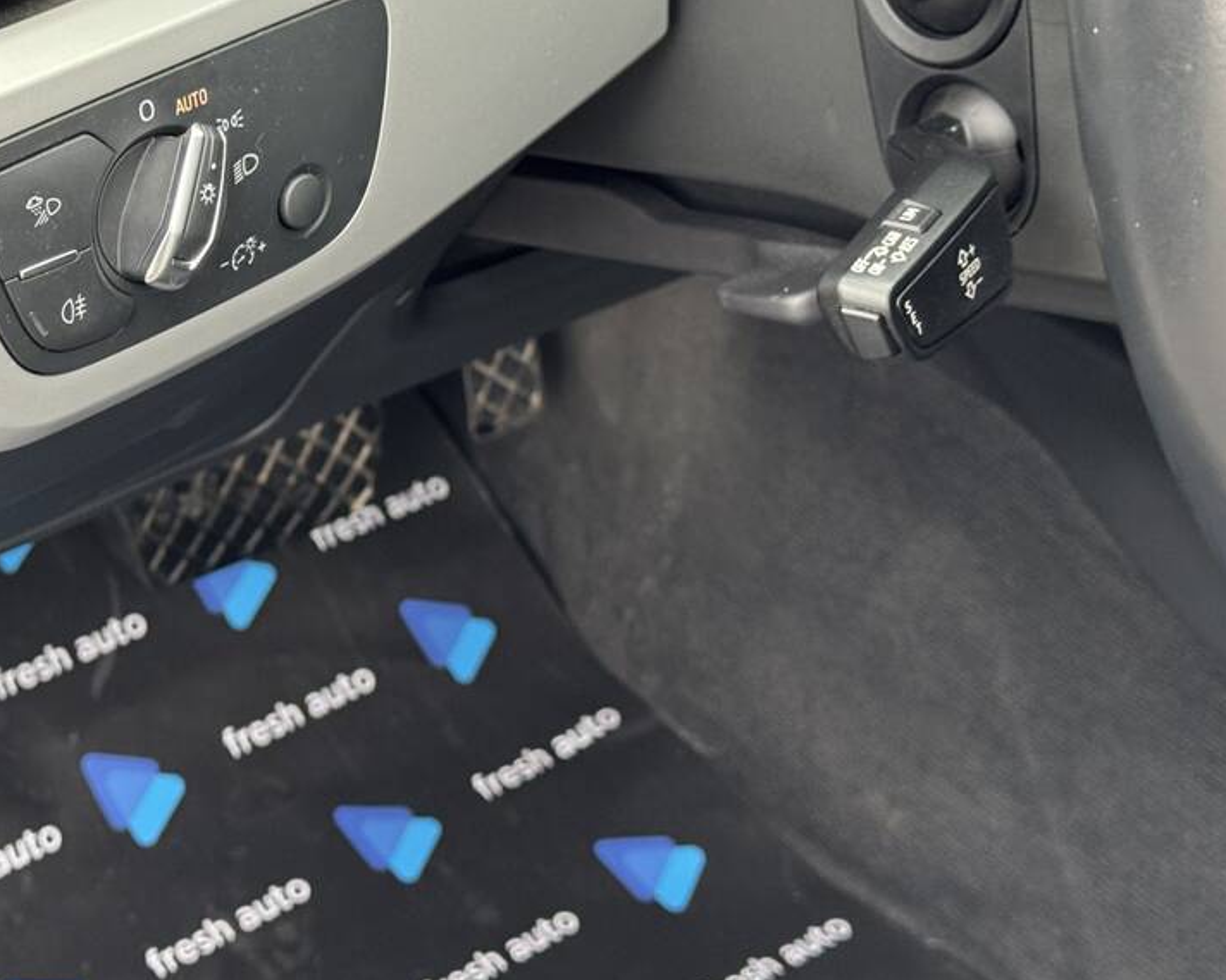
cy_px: 246
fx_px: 2865
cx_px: 255
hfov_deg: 23.8
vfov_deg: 19.3
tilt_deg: -35.8
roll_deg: -4.2
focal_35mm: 79
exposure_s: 1/60
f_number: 1.78
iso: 160
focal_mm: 6.76
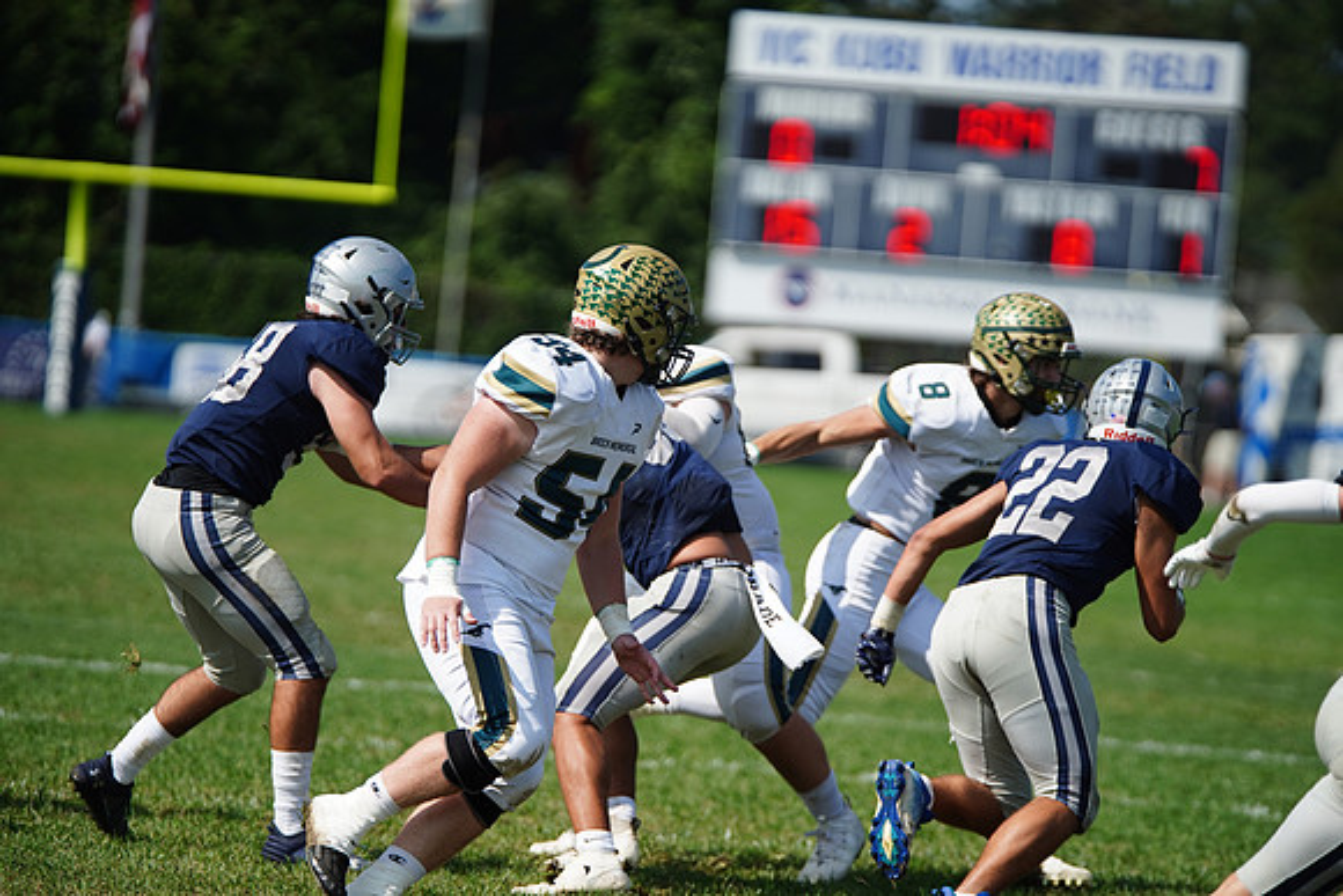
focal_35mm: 247
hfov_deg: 8.3
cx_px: 672
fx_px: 9216
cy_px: 448
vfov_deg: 5.6
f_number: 2.8
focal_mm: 247
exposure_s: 1/6400
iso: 400
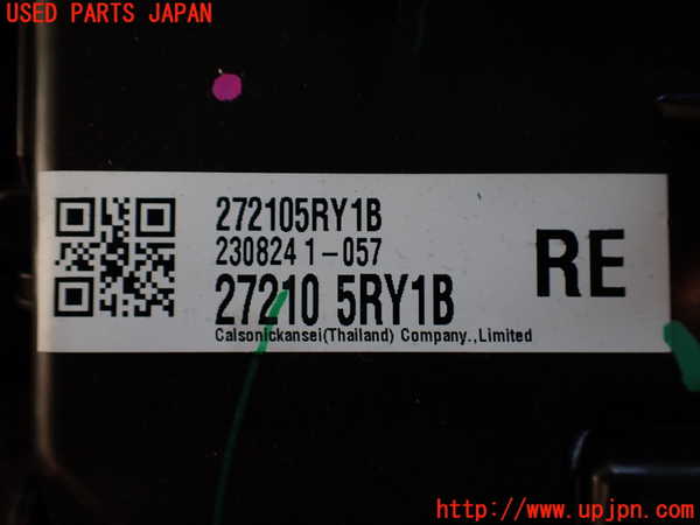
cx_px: 350
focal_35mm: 30
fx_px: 607
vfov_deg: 46.8
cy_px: 262
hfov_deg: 60.0
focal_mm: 5.4
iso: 100
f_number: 2.3
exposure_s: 1/200
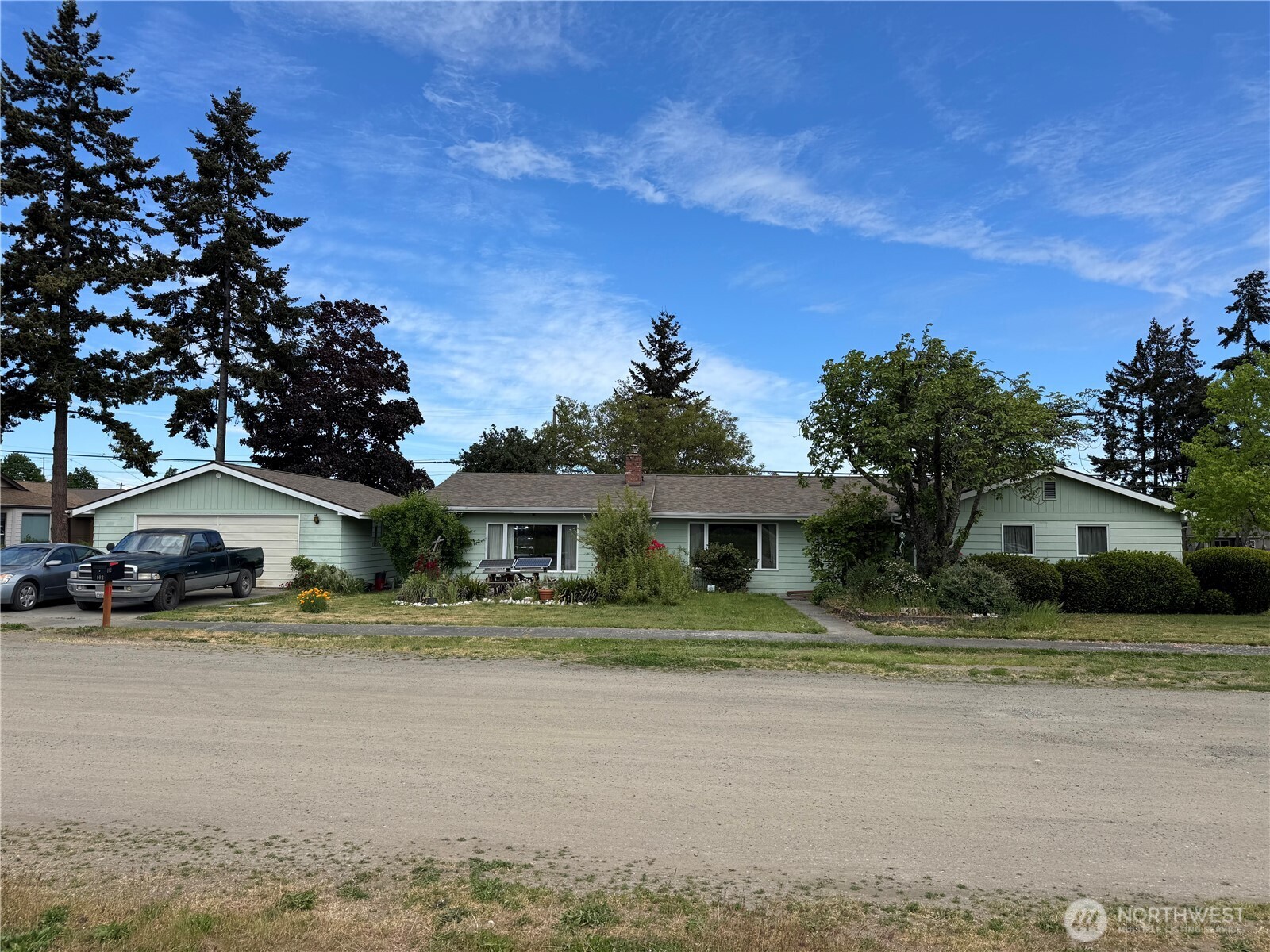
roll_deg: -0.3
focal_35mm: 24
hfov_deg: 71.6
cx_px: 635
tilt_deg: +3.4
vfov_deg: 56.8
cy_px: 476
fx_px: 881
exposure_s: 1/3802
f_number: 1.78
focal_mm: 6.76
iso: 80
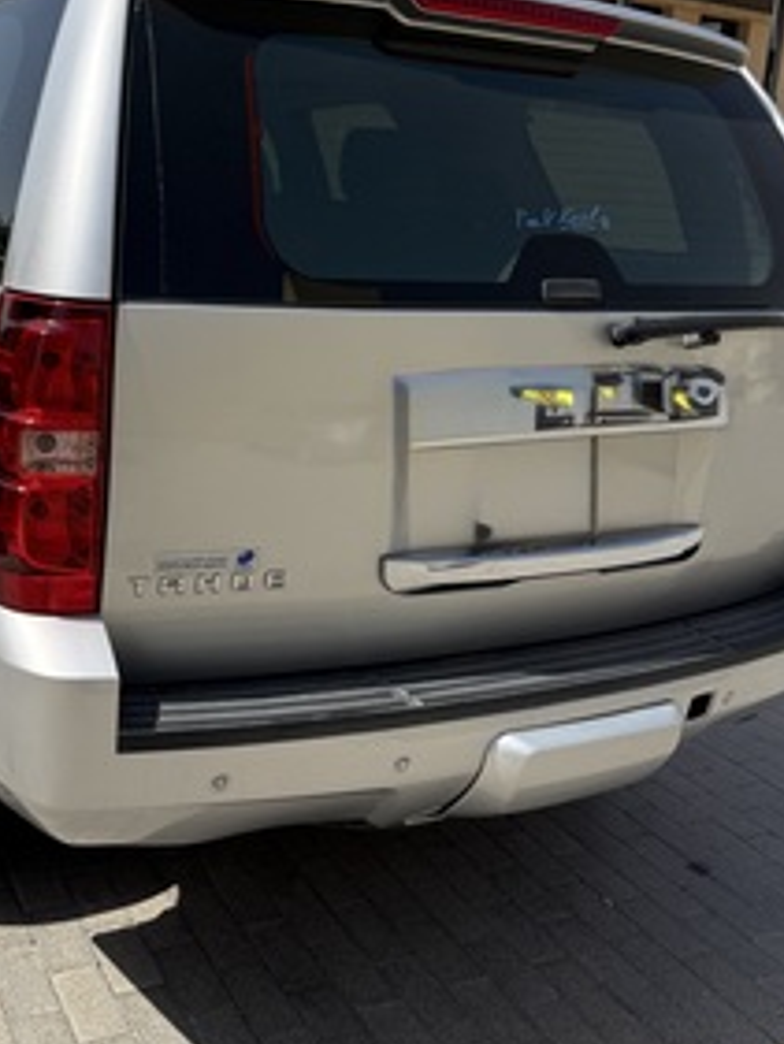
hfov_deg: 36.5
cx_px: 266
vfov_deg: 47.6
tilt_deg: -11.1
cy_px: 429
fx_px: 1177
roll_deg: -4.2
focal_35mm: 39
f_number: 1.78
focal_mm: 6.76
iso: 125
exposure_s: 1/6711
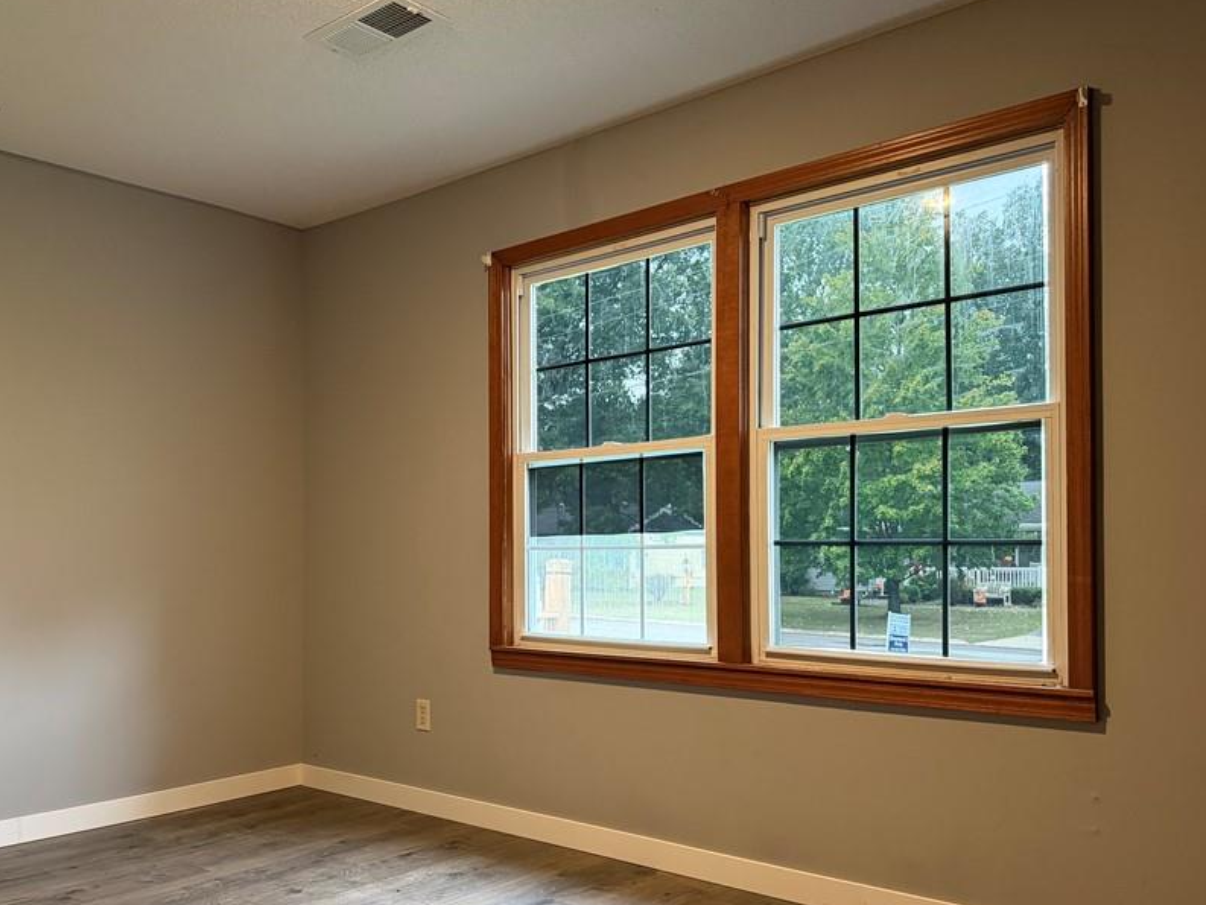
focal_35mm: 31
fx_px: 1080
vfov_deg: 45.2
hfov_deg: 57.9
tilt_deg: +0.7
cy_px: 540
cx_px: 482
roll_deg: +0.3
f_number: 1.78
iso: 400
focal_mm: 6.76
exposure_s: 1/60
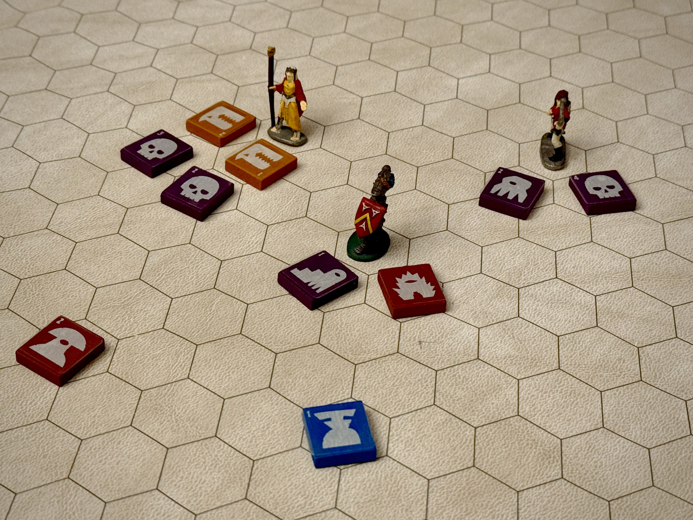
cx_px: 346
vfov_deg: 30.3
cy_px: 260
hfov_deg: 39.7
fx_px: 961
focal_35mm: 48
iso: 250
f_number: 1.8
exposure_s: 1/60
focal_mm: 6.8
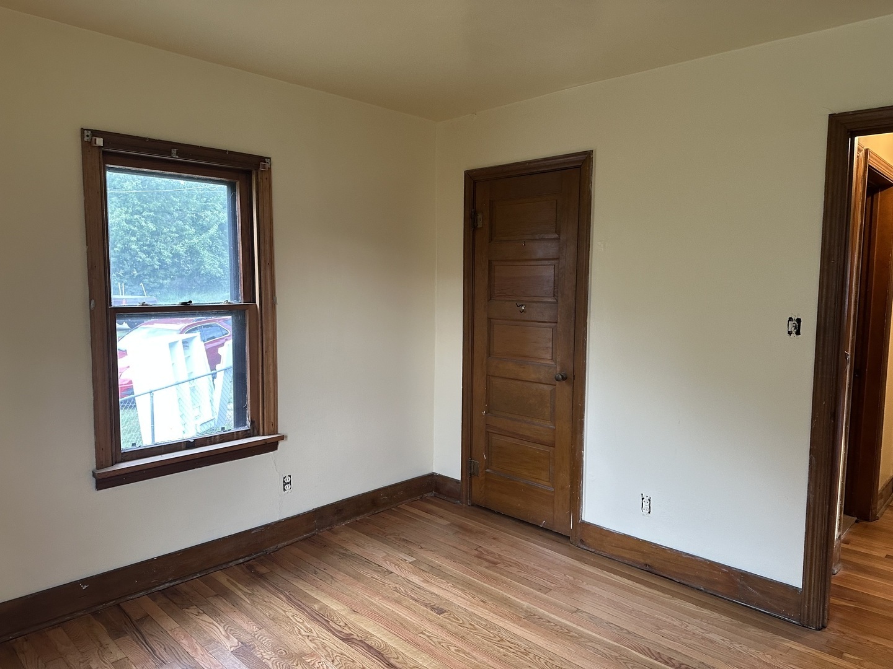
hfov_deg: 71.6
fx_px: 619
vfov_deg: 56.8
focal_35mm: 24
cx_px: 446
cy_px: 334
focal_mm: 6.86
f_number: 1.78
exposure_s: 1/60
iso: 320
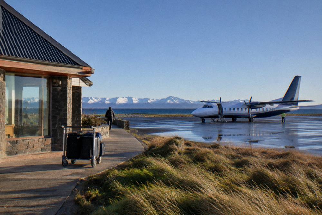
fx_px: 420
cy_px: 108
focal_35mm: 47
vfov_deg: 28.6
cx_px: 161
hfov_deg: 41.9
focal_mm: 47
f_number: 7.1
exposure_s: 1/30
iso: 5000
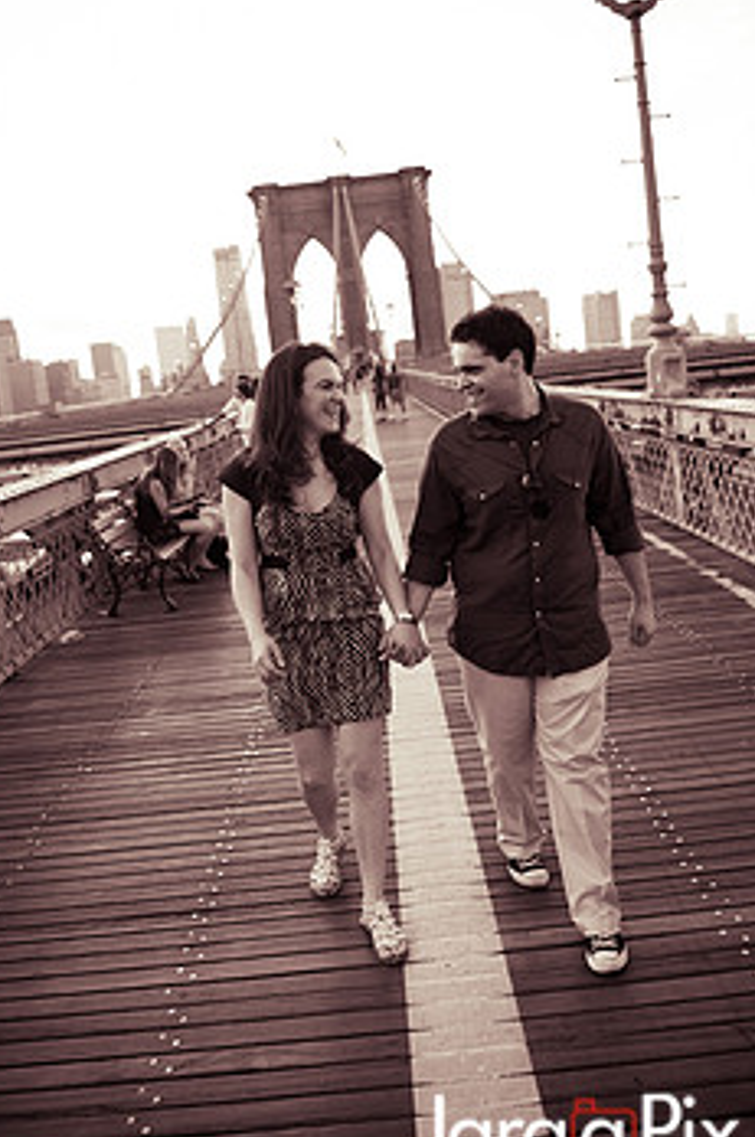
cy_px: 533
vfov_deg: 60.3
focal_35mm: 31
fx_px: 978
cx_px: 364
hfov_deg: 42.2
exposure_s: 1/1000
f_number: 3.2
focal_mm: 24
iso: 200
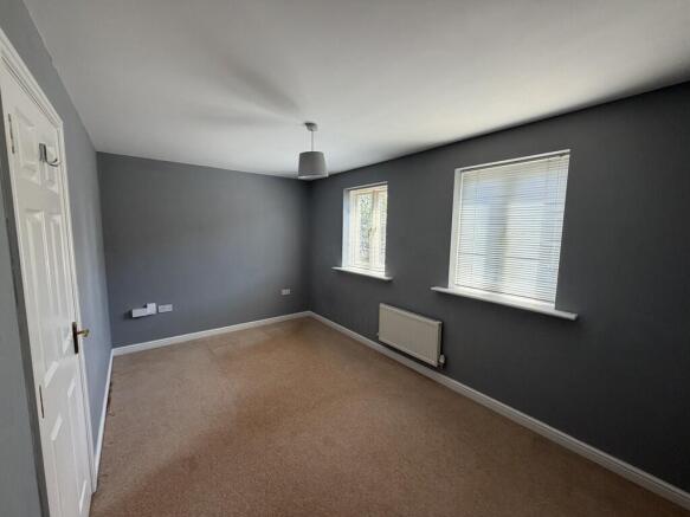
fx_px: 279
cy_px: 258
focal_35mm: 14
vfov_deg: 85.7
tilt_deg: -6.3
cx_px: 345
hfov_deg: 102.1
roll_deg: -0.9
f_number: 2.2
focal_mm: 2.22
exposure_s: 1/121
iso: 125
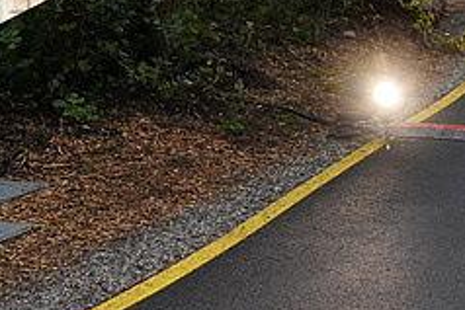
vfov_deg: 11.1
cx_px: 156
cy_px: -40
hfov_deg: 16.7
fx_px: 1577
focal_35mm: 122
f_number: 4.5
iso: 1600
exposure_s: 1/320
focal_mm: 50
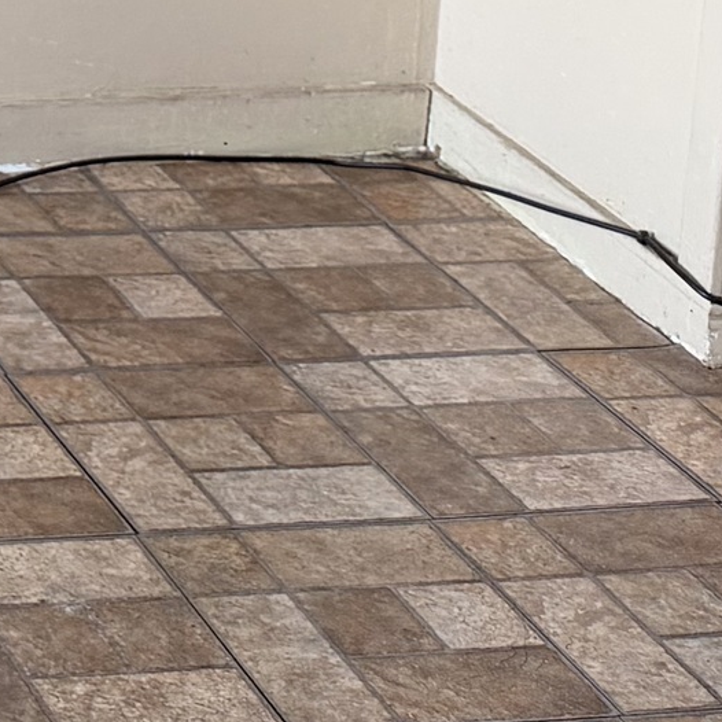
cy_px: -748
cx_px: -920
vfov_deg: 12.3
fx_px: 2926
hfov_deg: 11.8
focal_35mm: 124
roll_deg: -1.2
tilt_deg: -9.2
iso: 100
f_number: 1.78
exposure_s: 1/121
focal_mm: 6.76
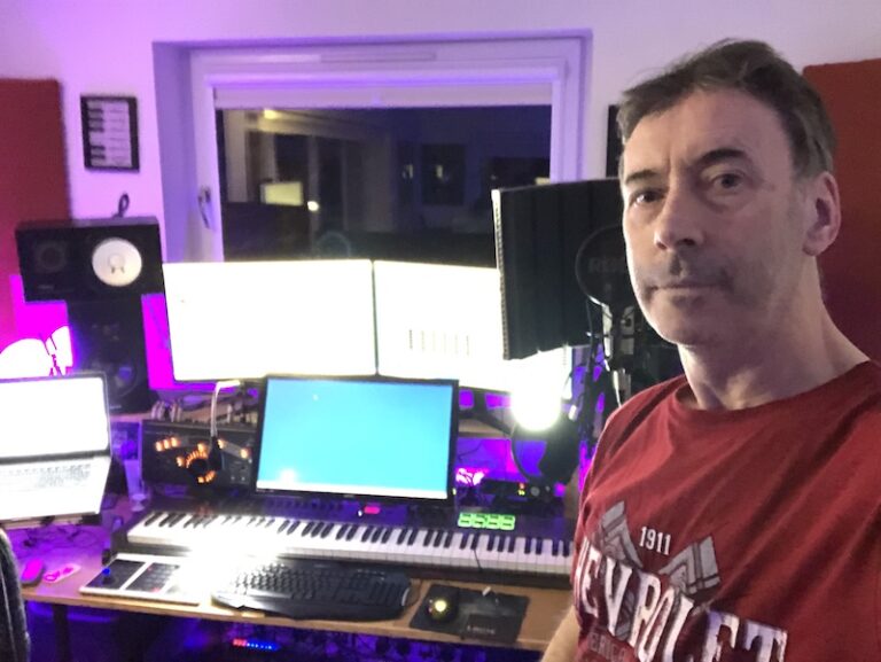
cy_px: 331
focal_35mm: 32
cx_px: 440
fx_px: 815
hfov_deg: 56.8
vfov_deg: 44.2
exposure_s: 1/17
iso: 1600
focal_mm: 2.87
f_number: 2.2
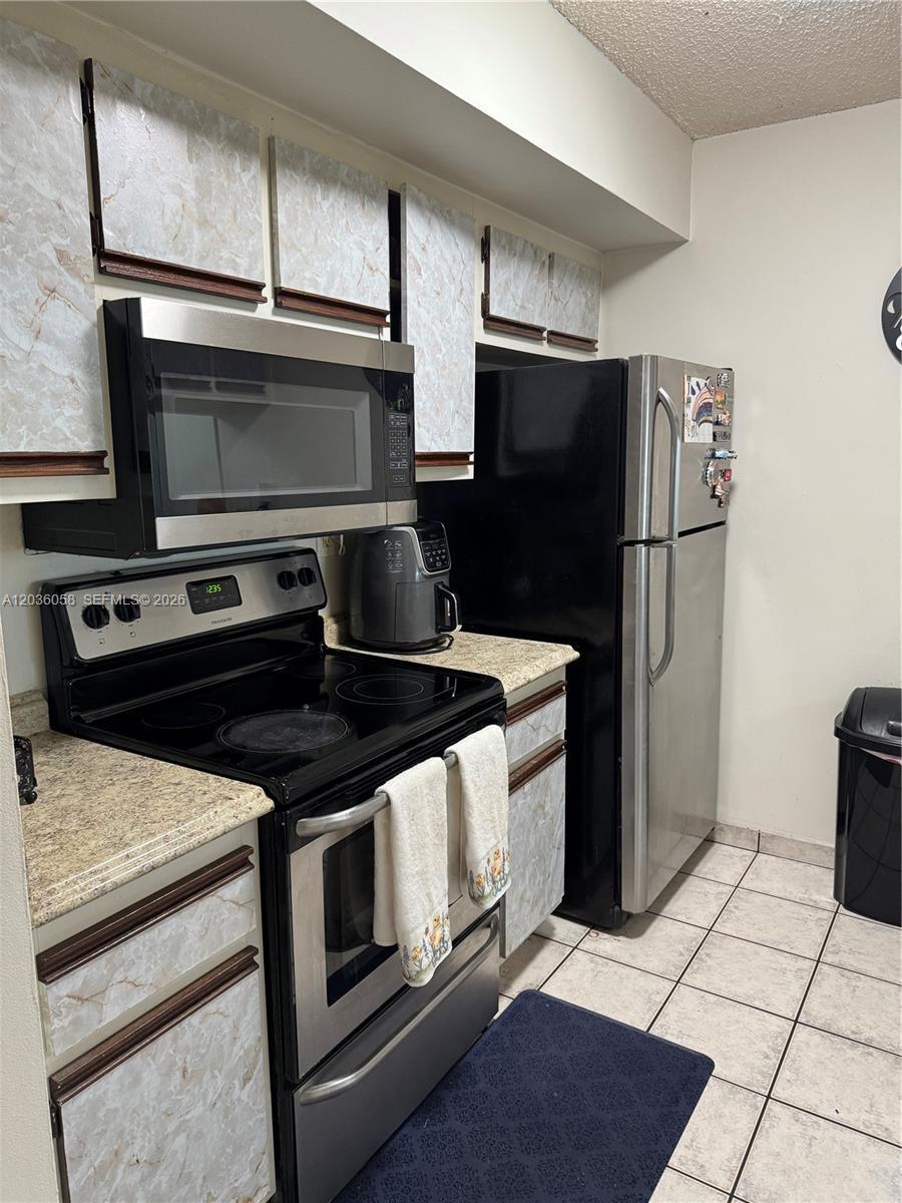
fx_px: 834
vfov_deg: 71.6
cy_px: 602
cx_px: 451
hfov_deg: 56.8
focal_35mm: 24
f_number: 1.78
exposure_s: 1/60
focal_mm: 6.76
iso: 320
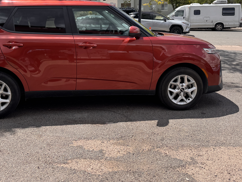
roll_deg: -0.4
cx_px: 97
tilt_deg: -10.4
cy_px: 53
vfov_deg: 37.1
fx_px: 266
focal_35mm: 38
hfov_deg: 48.7
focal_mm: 6.76
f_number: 1.78
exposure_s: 1/2331
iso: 80
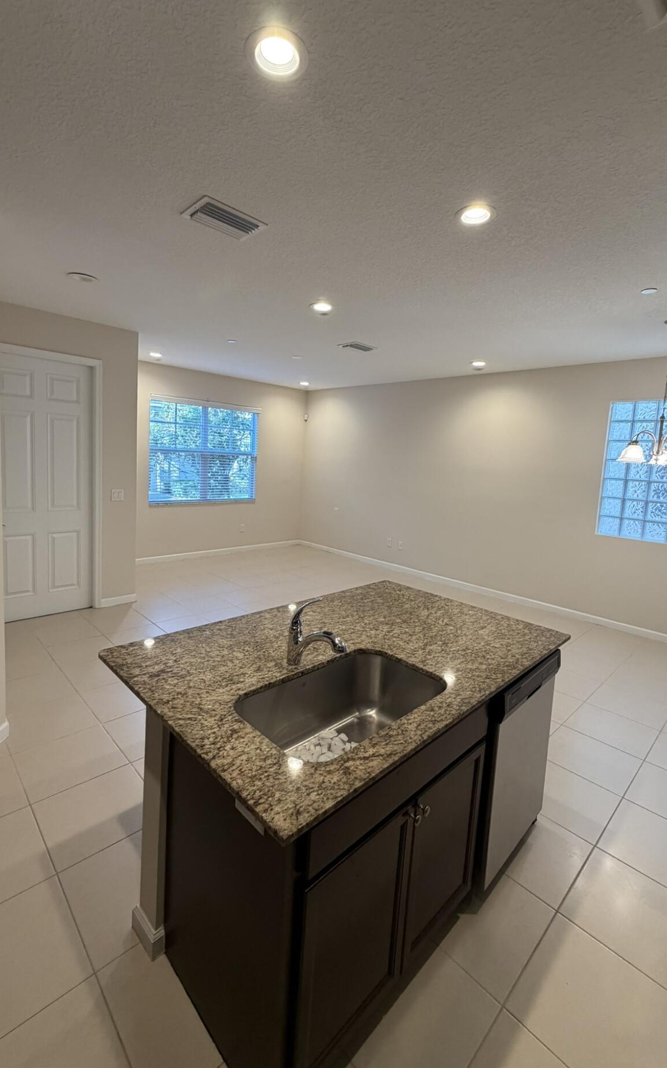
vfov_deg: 97.7
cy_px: 507
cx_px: 322
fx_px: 465
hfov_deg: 71.2
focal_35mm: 16
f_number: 2.2
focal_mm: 2.22
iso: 250
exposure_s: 1/120
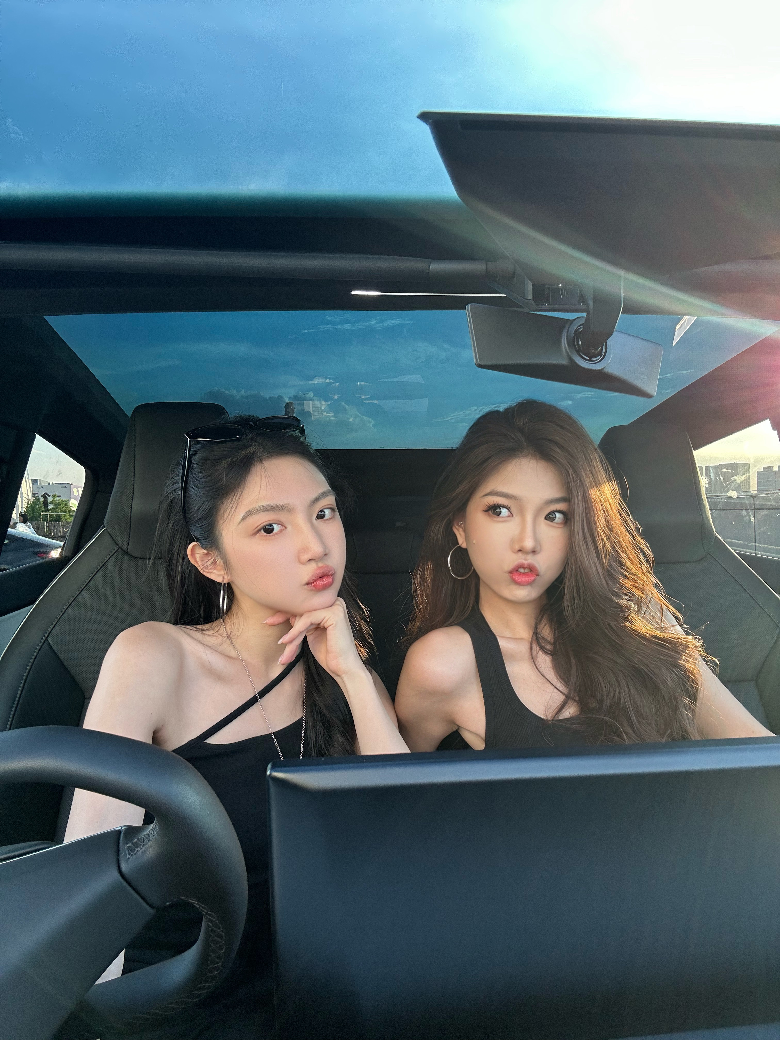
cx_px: 390
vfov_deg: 73.9
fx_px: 691
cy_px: 520
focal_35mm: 23
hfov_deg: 58.9
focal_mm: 2.69
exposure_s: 1/121
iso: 32
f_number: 1.9
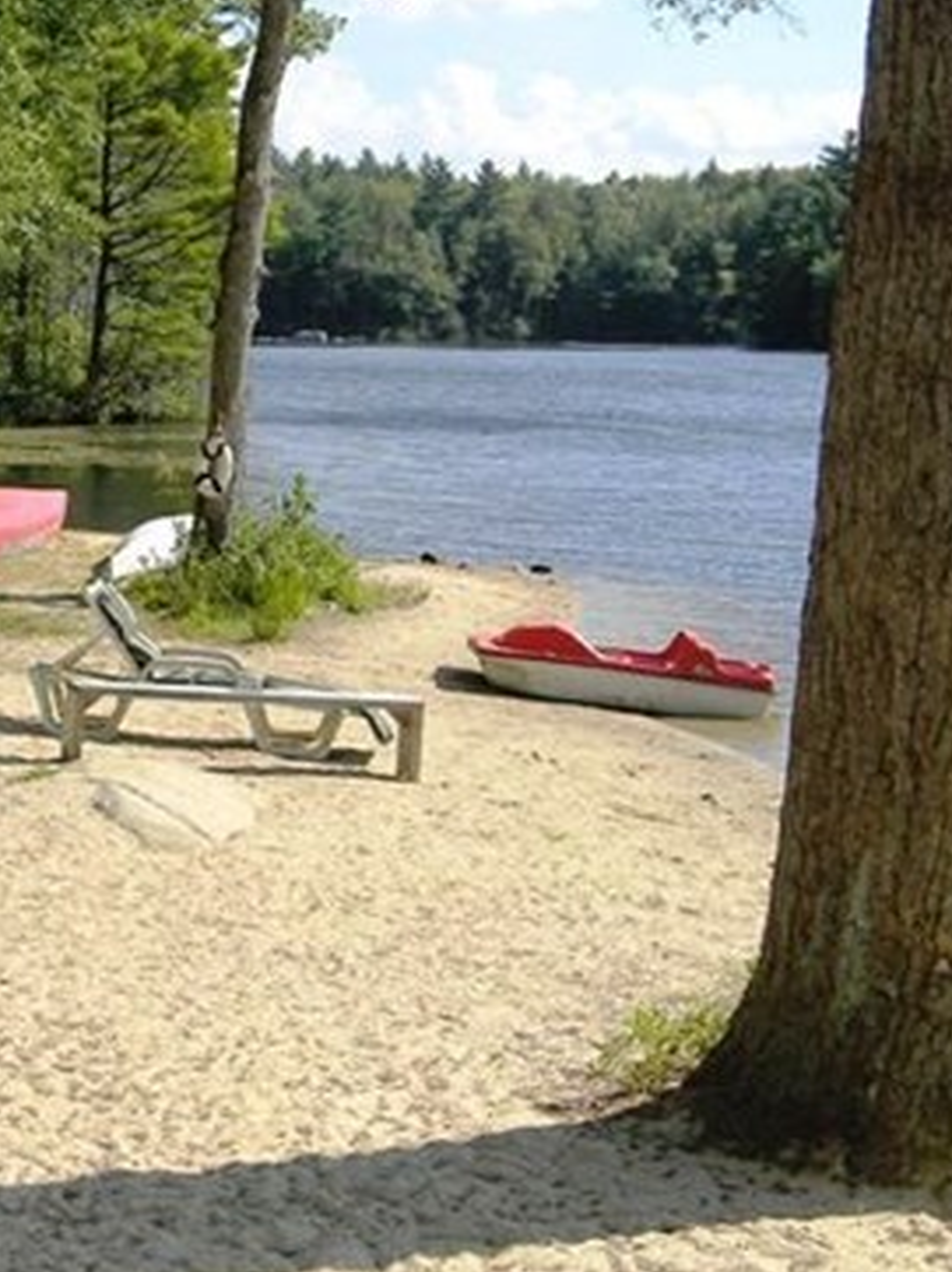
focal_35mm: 68
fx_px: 2496
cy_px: 552
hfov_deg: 21.0
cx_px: 63
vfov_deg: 28.5
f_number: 3.8
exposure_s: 1/813
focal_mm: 7.3
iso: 112
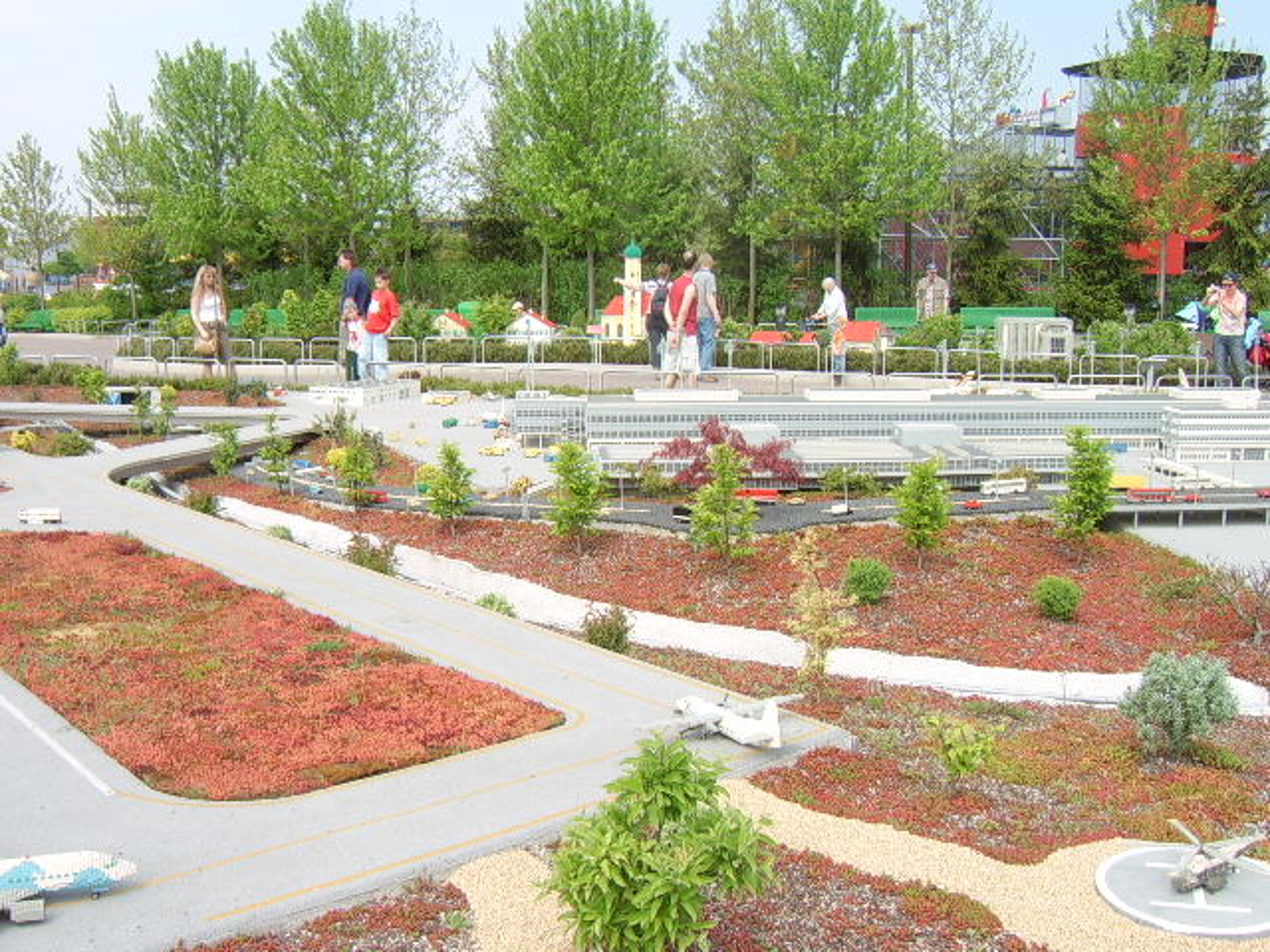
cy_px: 476
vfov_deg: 45.4
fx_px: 1137
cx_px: 635
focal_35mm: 31
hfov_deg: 58.4
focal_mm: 8.13
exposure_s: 1/125
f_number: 5.6
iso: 50
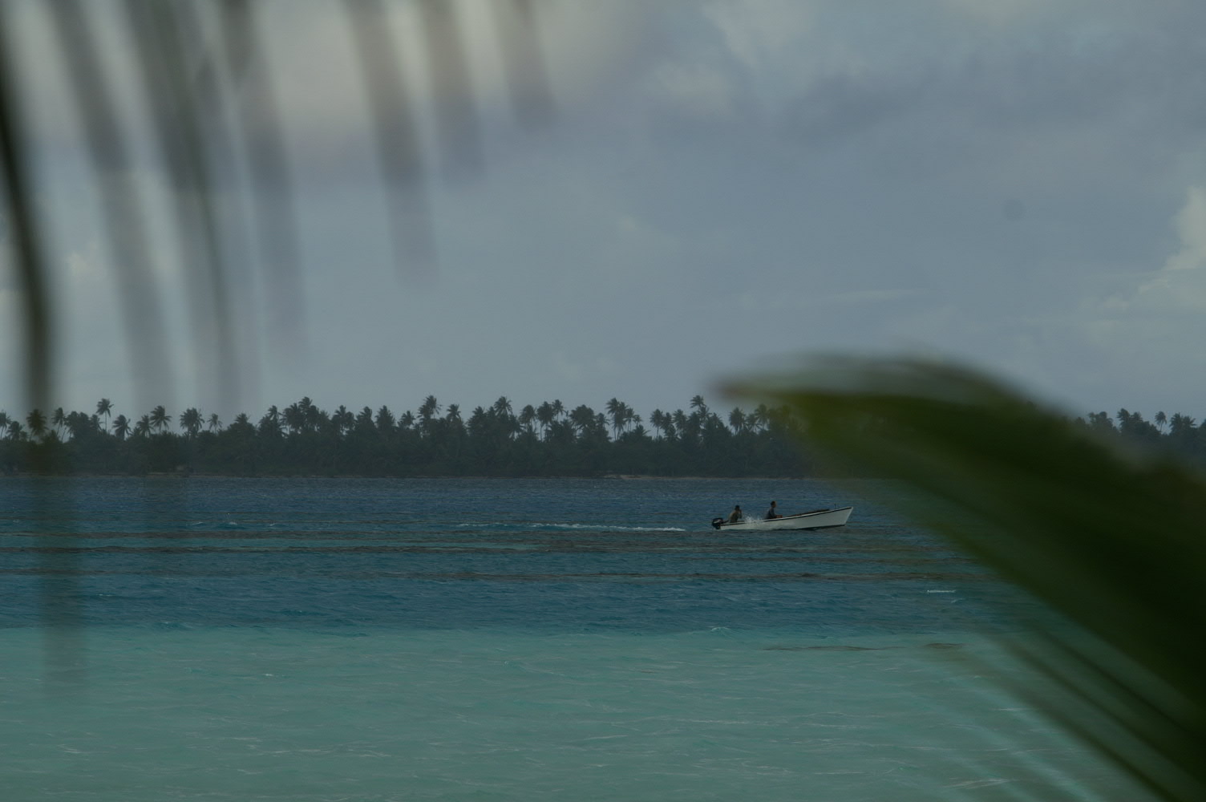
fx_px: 9037
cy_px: 401
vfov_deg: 5.1
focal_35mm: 270
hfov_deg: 7.6
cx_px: 603
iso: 100
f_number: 8
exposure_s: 1/400
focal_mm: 180
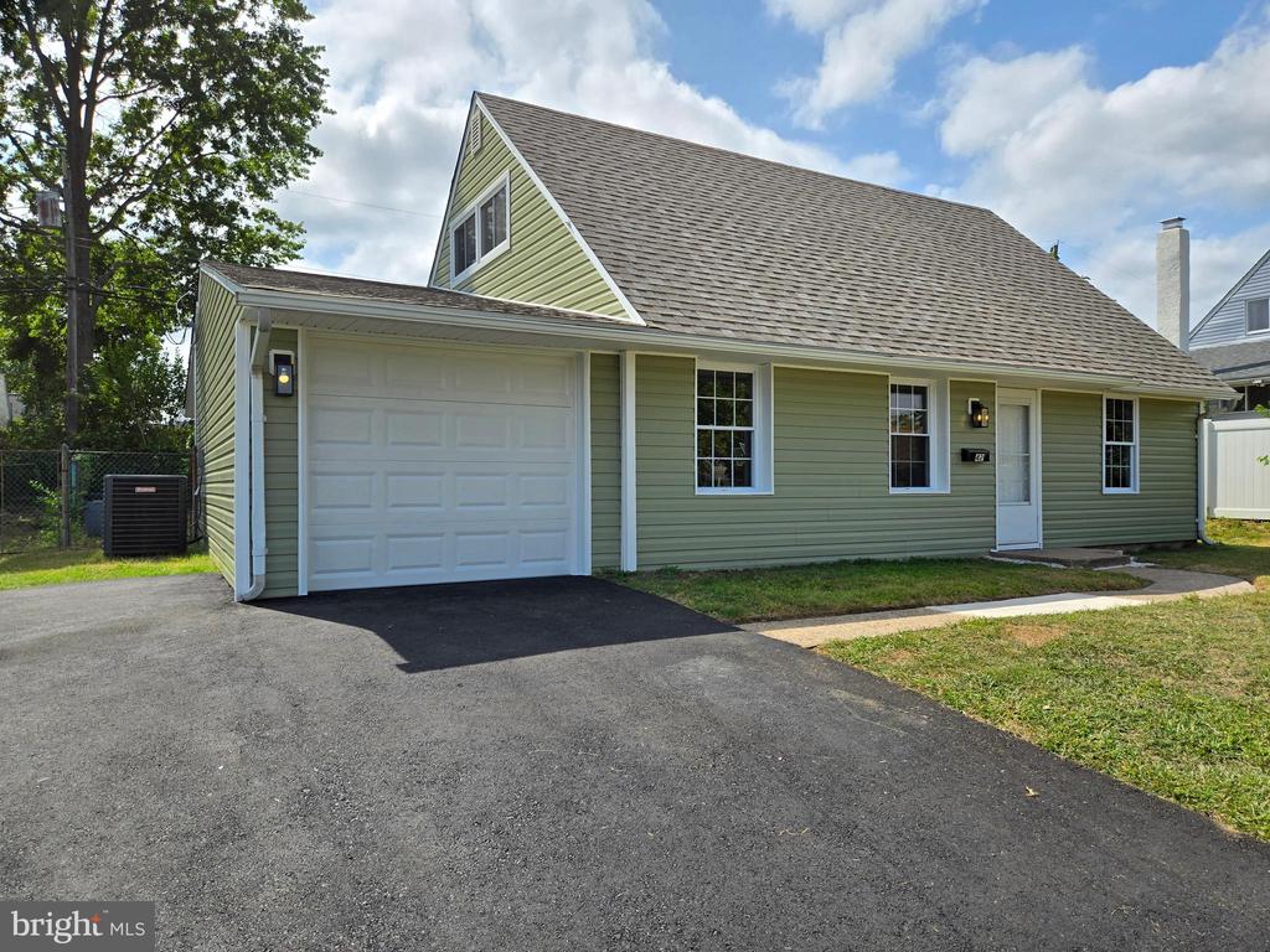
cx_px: 635
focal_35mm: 23
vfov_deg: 58.9
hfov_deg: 73.9
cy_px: 476
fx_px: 844
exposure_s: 1/2500
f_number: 1.8
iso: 25
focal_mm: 5.4
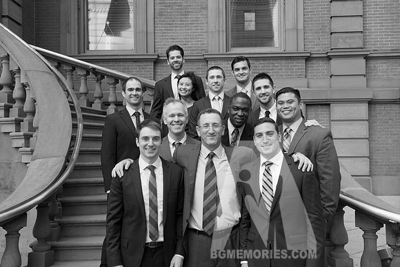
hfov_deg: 46.4
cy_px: 134
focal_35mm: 42
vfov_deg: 31.9
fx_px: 467
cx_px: 200
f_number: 8
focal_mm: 42
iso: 800
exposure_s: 1/100
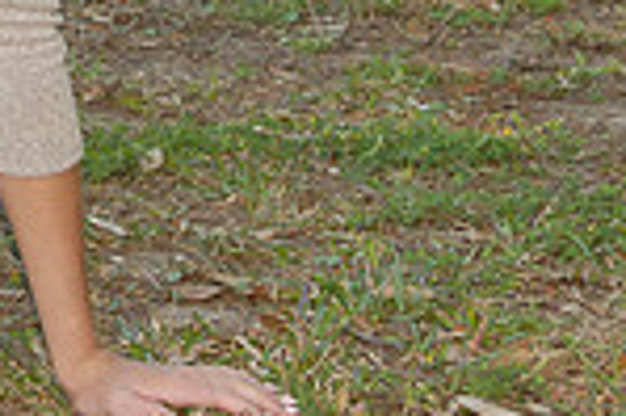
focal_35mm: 322
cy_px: -189
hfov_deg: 6.4
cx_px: 13
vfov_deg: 4.2
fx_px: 5592
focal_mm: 55
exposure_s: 1/125
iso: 400
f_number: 6.3
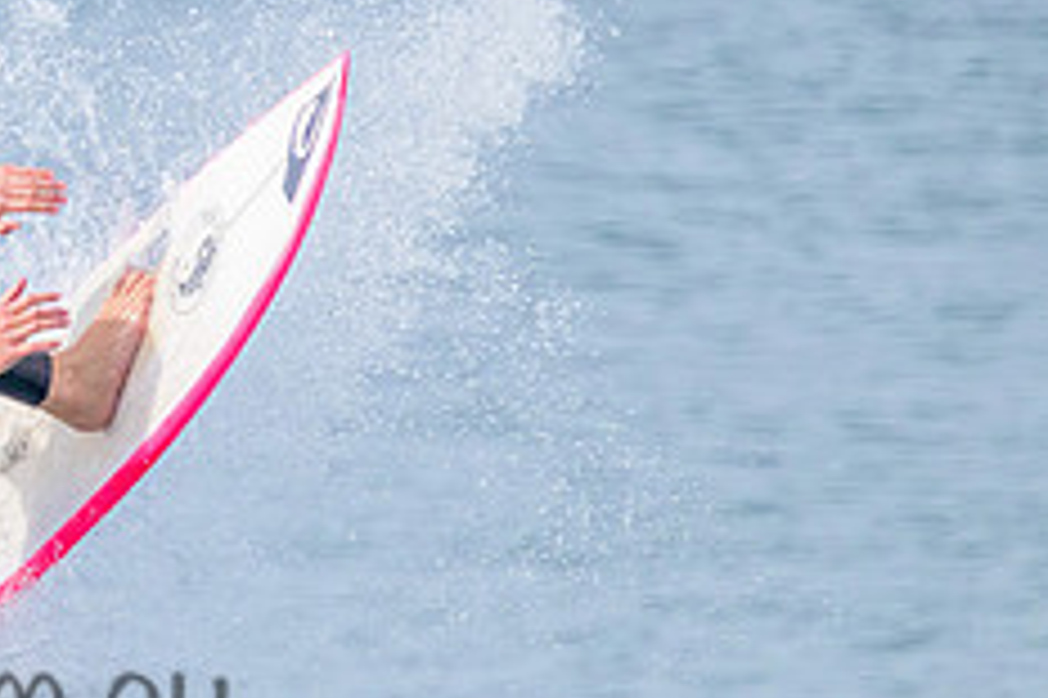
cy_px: 328
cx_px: -460
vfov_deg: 0.5
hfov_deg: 0.8
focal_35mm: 2746
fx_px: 79880
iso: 2200
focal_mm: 800
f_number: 11
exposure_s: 1/2000
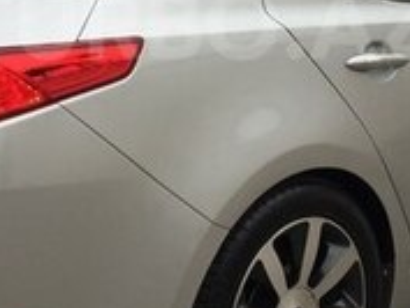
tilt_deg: -9.7
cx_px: 197
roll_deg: -2.6
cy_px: 24
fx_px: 1280
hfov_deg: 18.2
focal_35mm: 108
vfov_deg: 13.6
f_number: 2.2
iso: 32
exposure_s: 1/145
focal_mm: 4.15
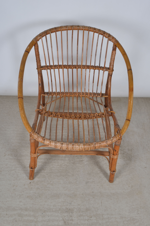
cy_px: 113
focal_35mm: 36
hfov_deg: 36.7
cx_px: 75
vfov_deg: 53.2
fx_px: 226
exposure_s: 1/125
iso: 100
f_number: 14
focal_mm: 24
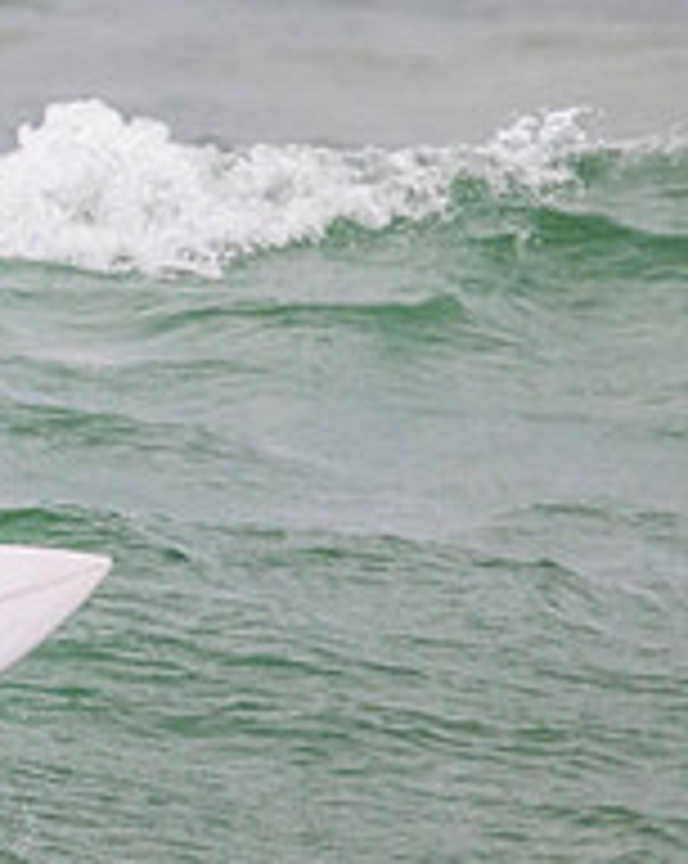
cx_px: -883
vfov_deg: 0.6
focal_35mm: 3090
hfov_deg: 0.5
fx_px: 78837
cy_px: 234
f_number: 11
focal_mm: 800
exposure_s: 1/2000
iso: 2500
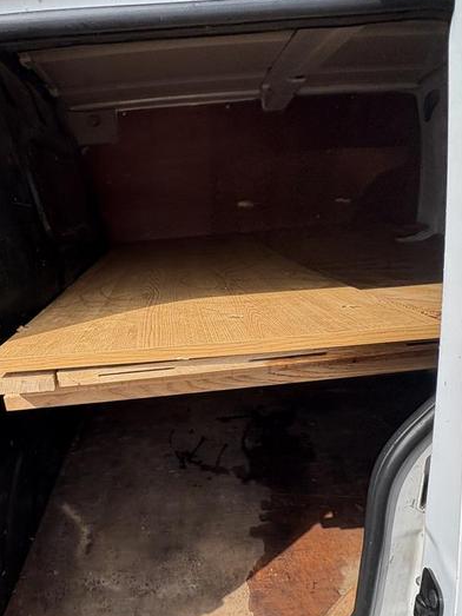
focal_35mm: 24
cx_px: 169
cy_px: 363
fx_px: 427
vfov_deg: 71.0
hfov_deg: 56.0
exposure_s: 1/796
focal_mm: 2.22
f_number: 2.2
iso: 64
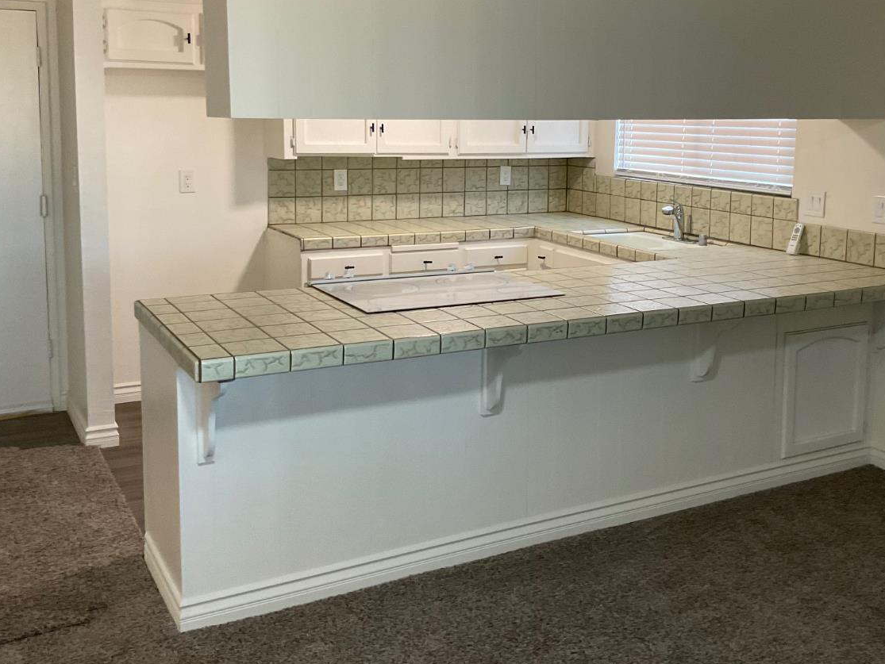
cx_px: 527
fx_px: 997
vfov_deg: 36.6
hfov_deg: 47.6
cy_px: 238
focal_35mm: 39
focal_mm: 3
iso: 125
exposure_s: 1/60
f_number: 1.8
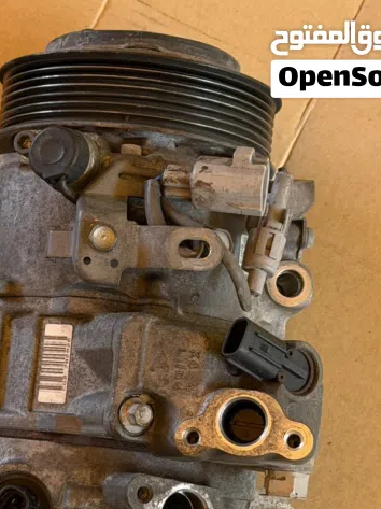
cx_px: 109
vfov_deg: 29.8
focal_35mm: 65
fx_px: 955
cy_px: 253
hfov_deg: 22.4
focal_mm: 6.76
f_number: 1.78
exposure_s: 1/121
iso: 64
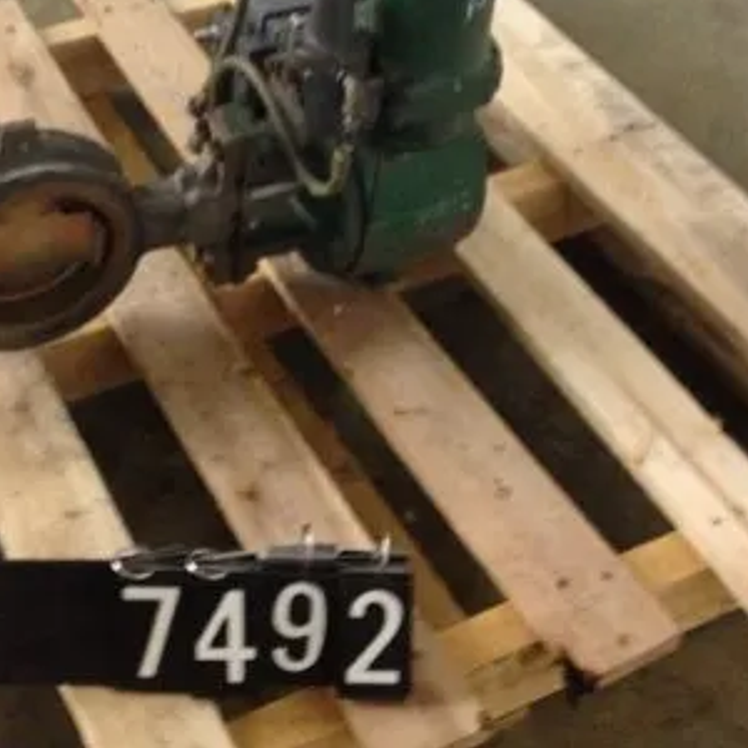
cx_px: 234
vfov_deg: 25.7
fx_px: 1614
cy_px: 152
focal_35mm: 66
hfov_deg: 25.9
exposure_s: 1/20
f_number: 2.4
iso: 250
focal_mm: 4.28
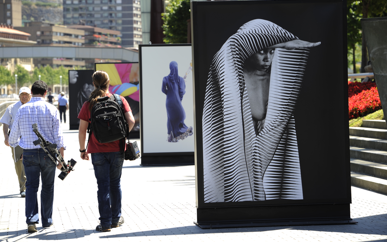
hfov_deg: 15.7
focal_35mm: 133
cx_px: 193
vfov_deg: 9.9
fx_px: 1403
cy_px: 120
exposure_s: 1/250
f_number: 5
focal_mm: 130
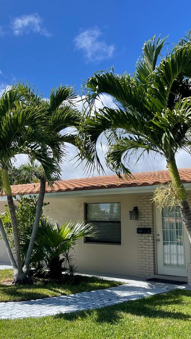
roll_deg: -1.4
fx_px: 342
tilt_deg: +10.2
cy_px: 170
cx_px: 51
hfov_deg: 30.7
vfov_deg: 52.8
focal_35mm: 38
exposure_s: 1/3861
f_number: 1.6
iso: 32
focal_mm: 4.2
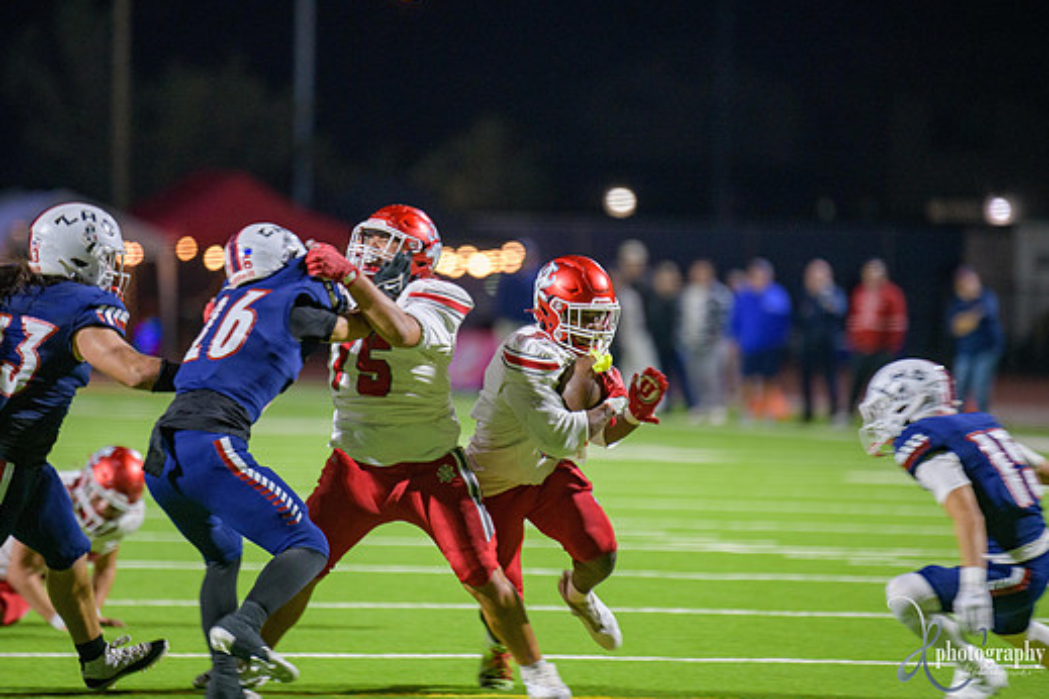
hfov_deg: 6.8
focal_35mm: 302
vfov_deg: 4.6
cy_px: 353
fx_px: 8799
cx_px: 517
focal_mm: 270
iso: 2000
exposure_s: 1/250
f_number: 2.8
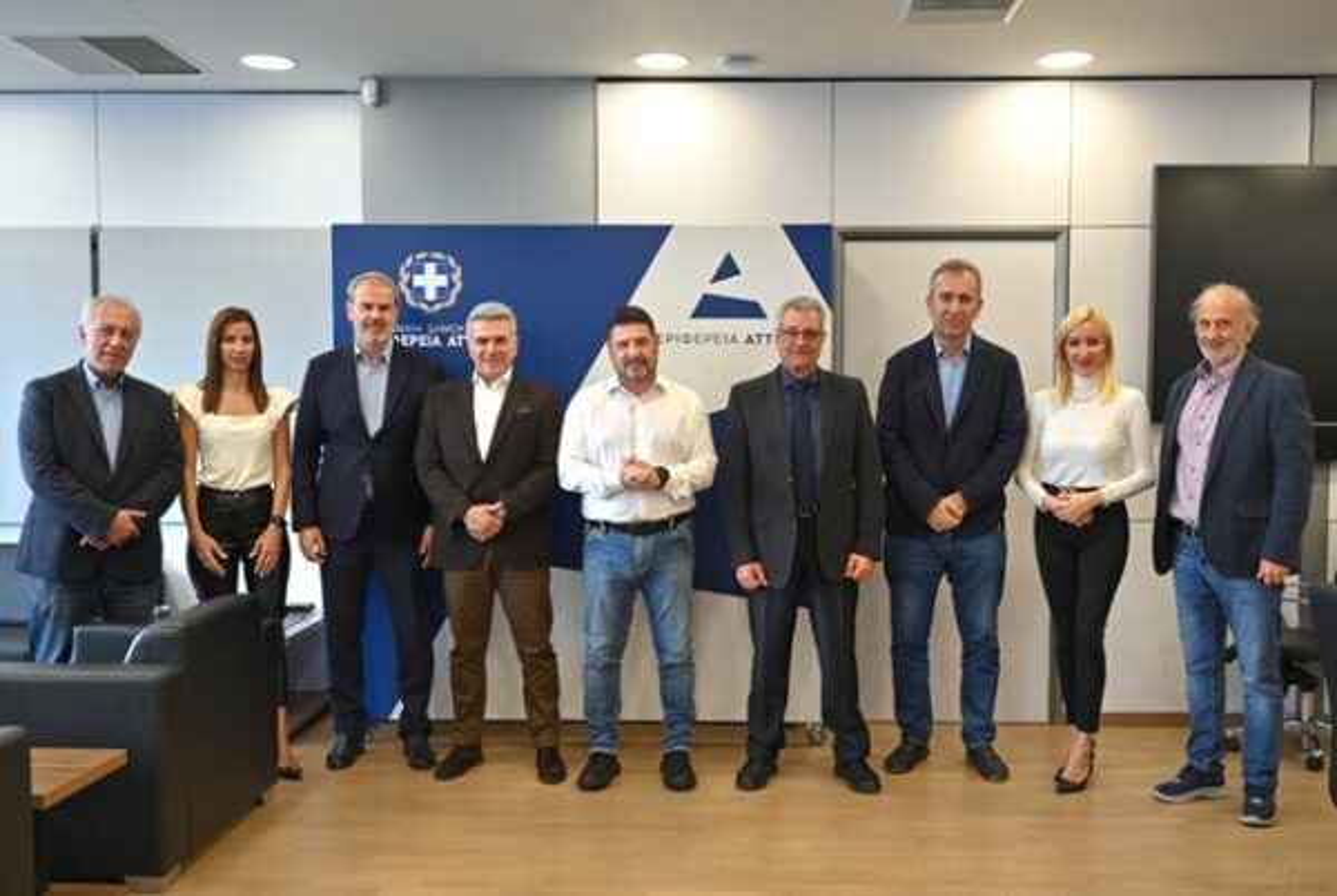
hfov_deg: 59.4
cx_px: 668
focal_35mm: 32
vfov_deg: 41.8
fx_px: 1172
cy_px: 448
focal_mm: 31.5
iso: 320
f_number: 4
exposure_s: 1/60.2
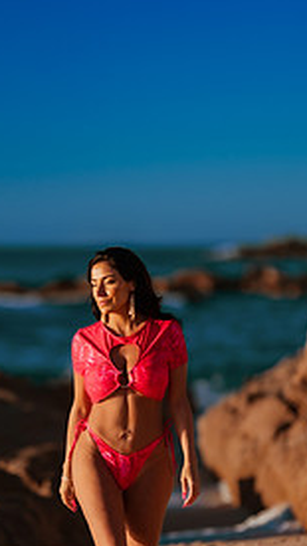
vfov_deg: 9.4
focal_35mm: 230
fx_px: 3333
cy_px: 384
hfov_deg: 5.3
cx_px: 94
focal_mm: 135
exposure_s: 1/5000
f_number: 1.8
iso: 100
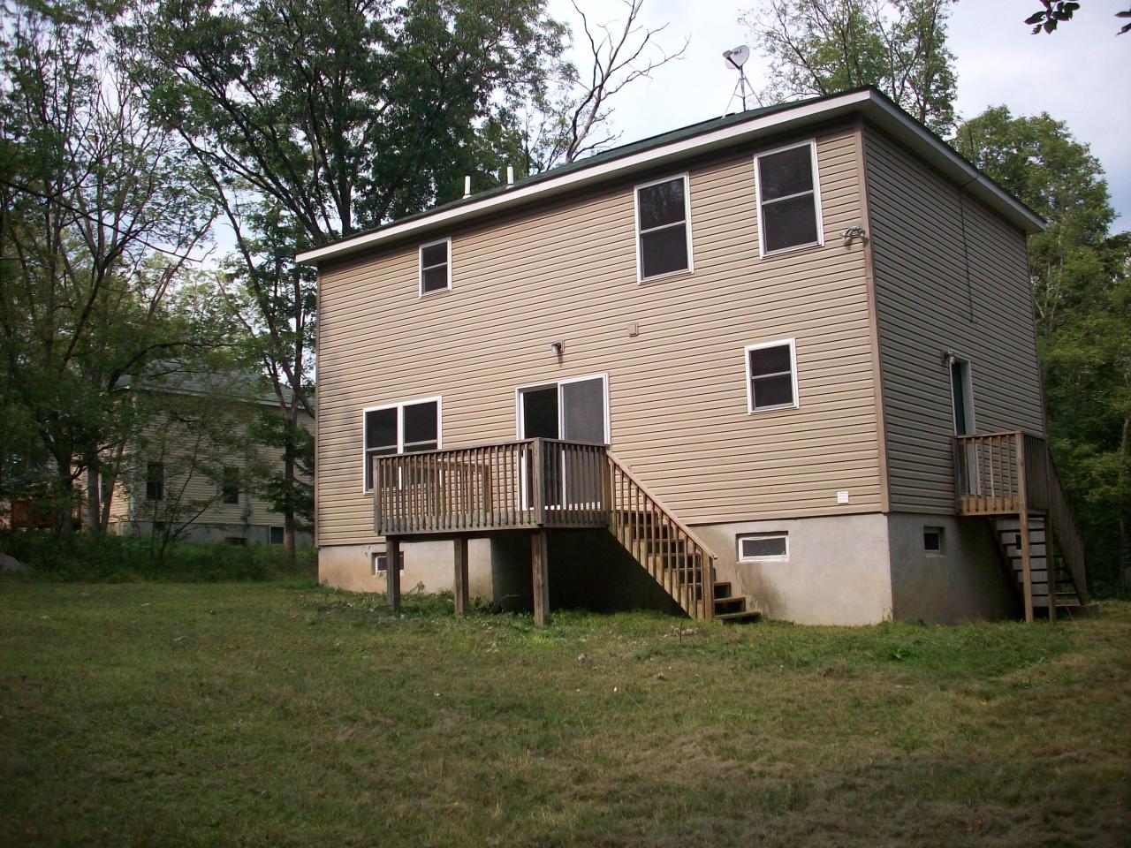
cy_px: 424
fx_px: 1209
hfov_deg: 50.1
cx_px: 566
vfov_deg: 38.7
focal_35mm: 37
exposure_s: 1/218
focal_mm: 6.2
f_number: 5.6
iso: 80
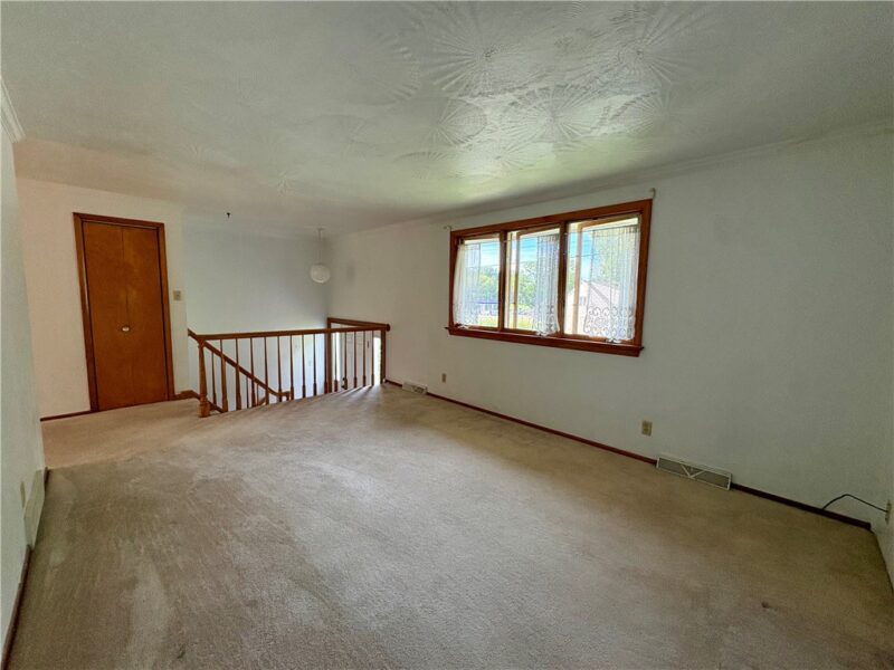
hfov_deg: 102.1
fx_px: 362
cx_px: 447
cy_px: 335
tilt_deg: -6.0
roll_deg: -1.1
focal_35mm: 14
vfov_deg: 85.7
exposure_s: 1/120
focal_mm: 2.22
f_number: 2.2
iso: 200
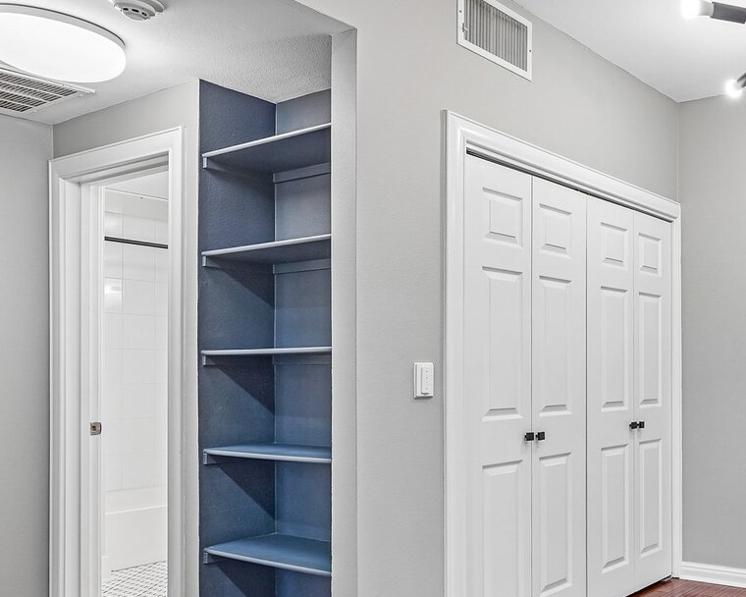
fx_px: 729
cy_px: 370
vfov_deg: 44.2
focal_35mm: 33
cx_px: 748
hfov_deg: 45.6
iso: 400
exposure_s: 1/8
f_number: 8
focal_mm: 16.5
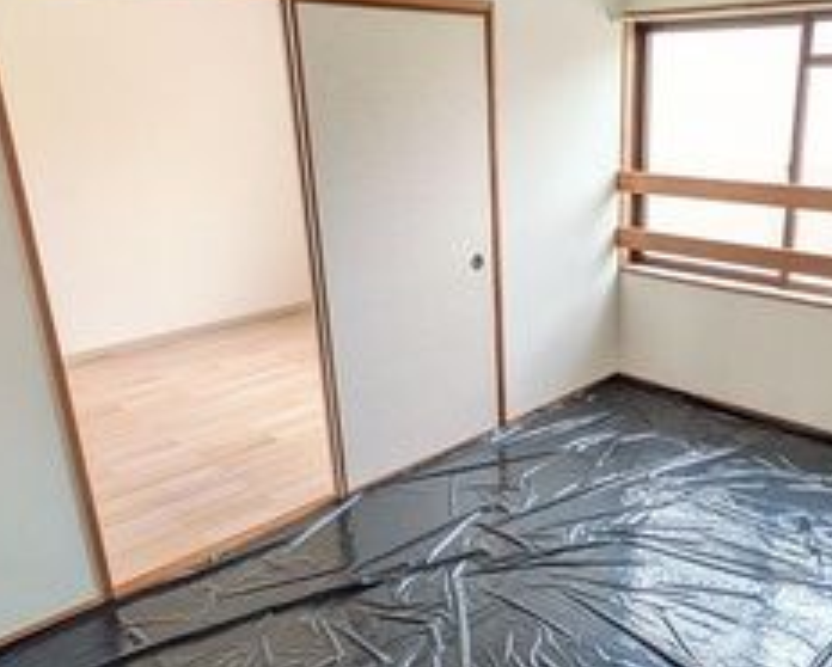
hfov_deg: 53.0
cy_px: 359
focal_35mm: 33
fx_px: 813
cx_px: 563
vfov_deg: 44.6
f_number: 2.2
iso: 220
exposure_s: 1/60
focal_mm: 1.85
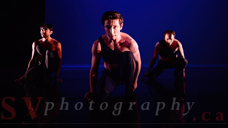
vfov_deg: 36.8
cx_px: 135
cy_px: 42
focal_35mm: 31
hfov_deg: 61.4
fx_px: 190
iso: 1000
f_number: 1.4
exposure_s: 1/320
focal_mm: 24
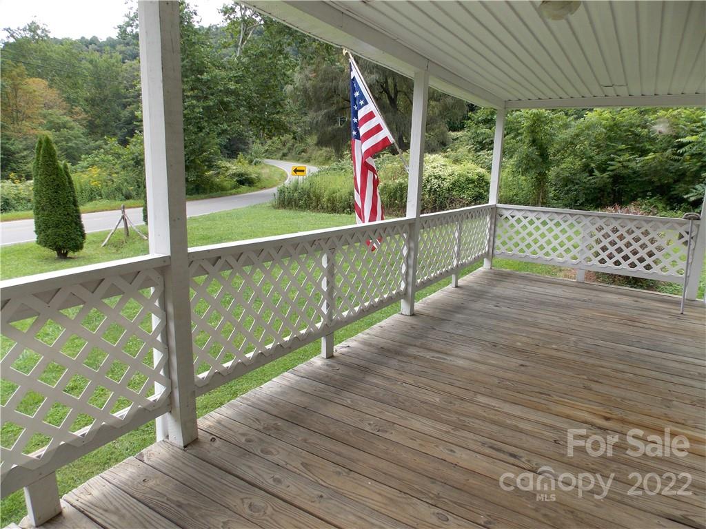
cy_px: 264
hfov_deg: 73.9
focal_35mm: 23
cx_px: 353
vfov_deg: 58.9
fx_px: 469
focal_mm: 4
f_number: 3.1
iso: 80
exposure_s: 1/200
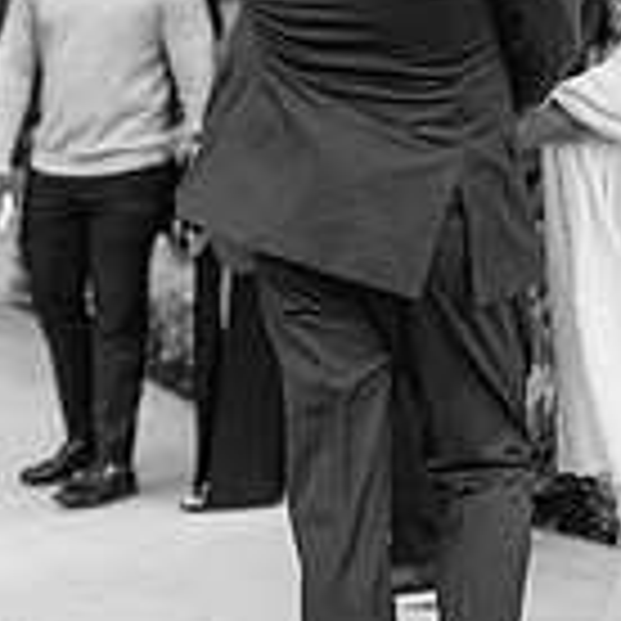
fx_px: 2578
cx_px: -153
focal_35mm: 127
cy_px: 369
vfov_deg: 13.7
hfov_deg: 13.3
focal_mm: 35
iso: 1000
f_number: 1.4
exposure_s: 1/2000
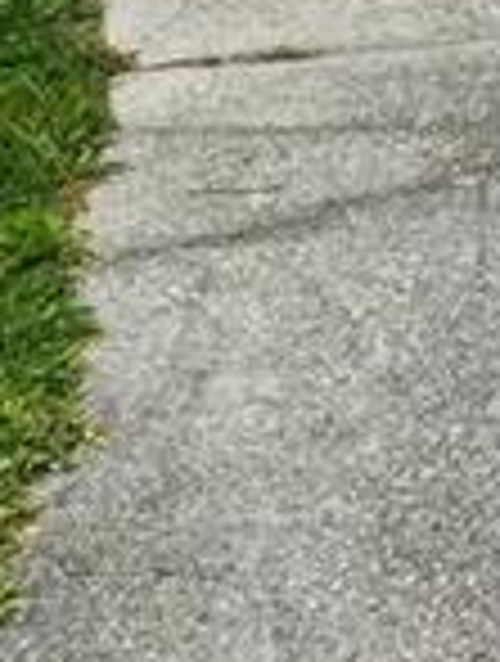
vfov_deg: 11.2
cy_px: -856
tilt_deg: +2.5
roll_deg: -0.8
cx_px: 1144
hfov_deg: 9.0
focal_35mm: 151
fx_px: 2896
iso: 25
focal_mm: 4.15
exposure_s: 1/601
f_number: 2.2
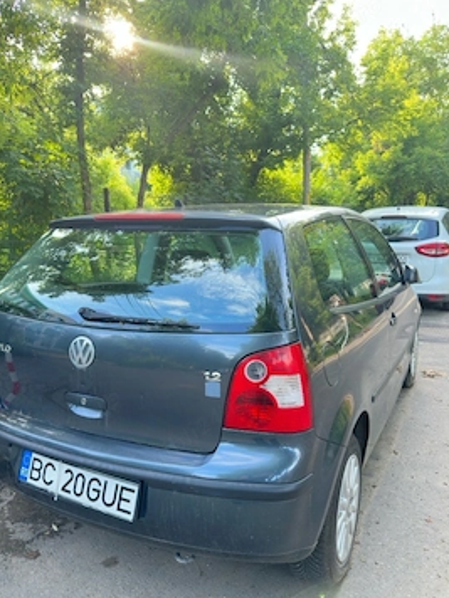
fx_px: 467
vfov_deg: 65.2
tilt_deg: -9.5
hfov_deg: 51.3
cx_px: 230
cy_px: 321
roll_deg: +0.2
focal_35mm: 27
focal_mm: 6.86
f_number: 1.78
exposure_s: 1/159
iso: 125
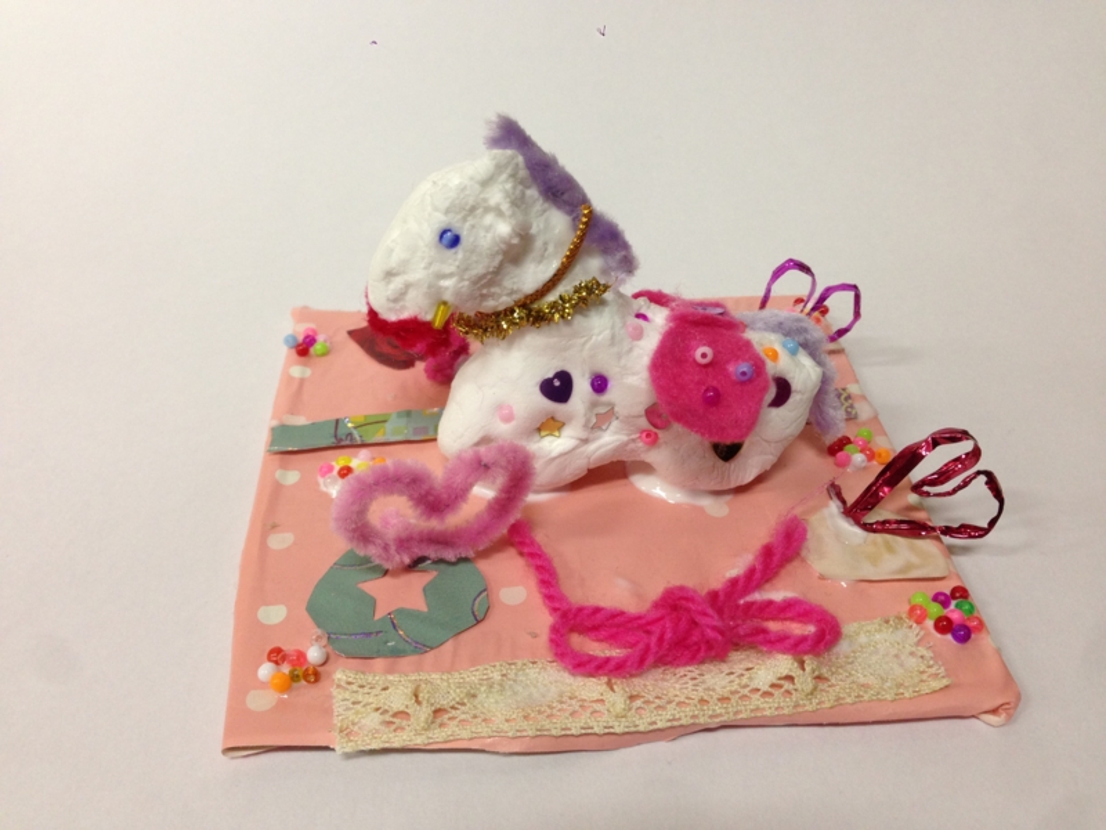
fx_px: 1054
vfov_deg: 42.9
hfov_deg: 55.4
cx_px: 553
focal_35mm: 33
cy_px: 415
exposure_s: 1/20
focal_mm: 4.12
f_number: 2.4
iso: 125
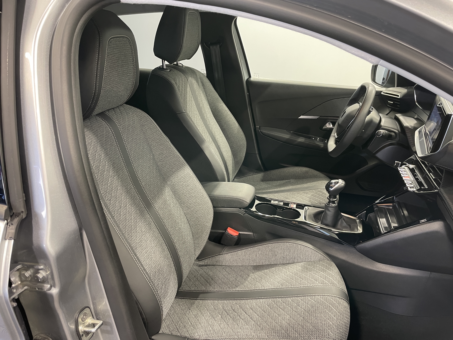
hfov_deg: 67.3
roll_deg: +0.8
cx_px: 226
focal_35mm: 26
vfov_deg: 53.1
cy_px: 170
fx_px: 340
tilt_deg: -23.8
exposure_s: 1/50
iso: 160
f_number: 1.6
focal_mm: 4.2
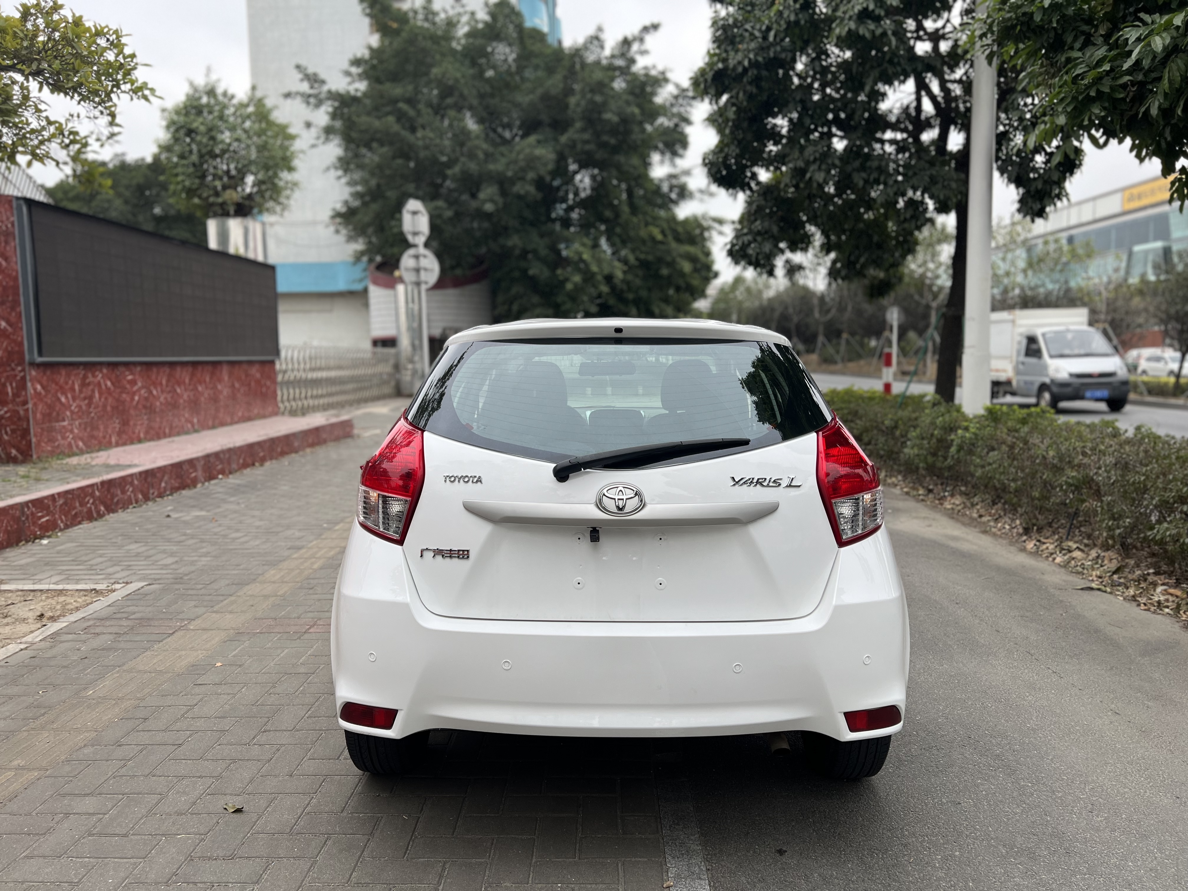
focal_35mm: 26
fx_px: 892
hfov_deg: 67.3
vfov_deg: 53.1
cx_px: 594
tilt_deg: -6.1
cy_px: 446
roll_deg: +1.4
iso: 50
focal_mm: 5.7
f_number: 1.5
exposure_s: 1/797
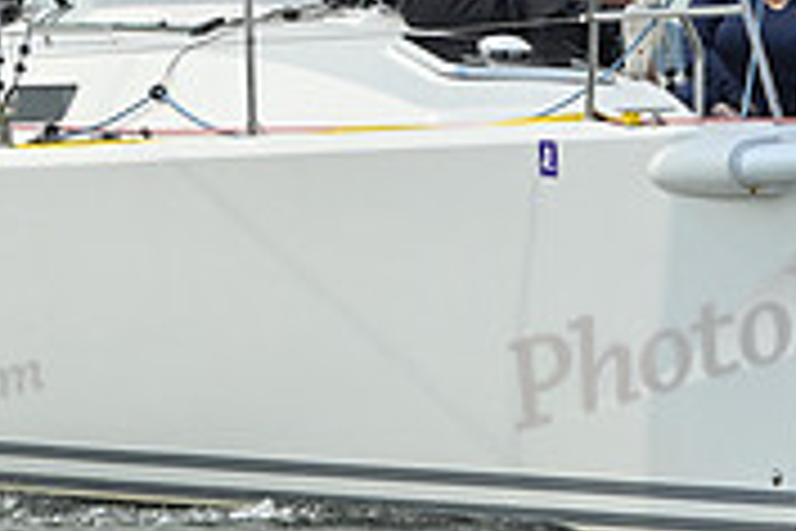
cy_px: 142
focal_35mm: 540
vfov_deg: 2.5
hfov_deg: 3.8
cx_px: 279
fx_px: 11939
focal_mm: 165
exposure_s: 1/1250
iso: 320
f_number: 9
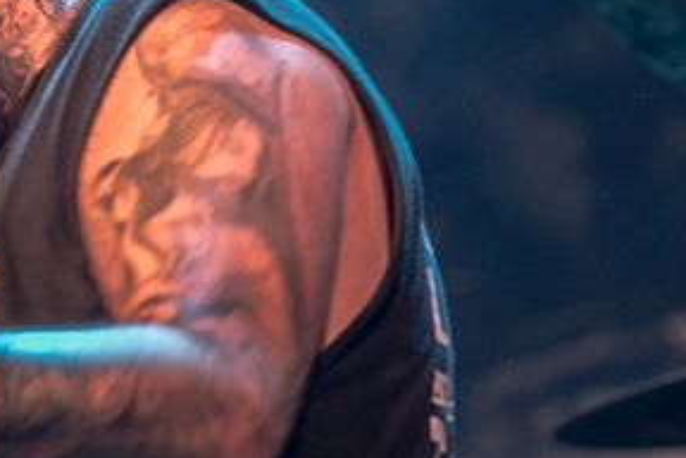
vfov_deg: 3.1
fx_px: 8574
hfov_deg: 4.6
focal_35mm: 450
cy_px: 165
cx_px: 138
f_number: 2.8
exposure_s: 1/100
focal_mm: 120
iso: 1250
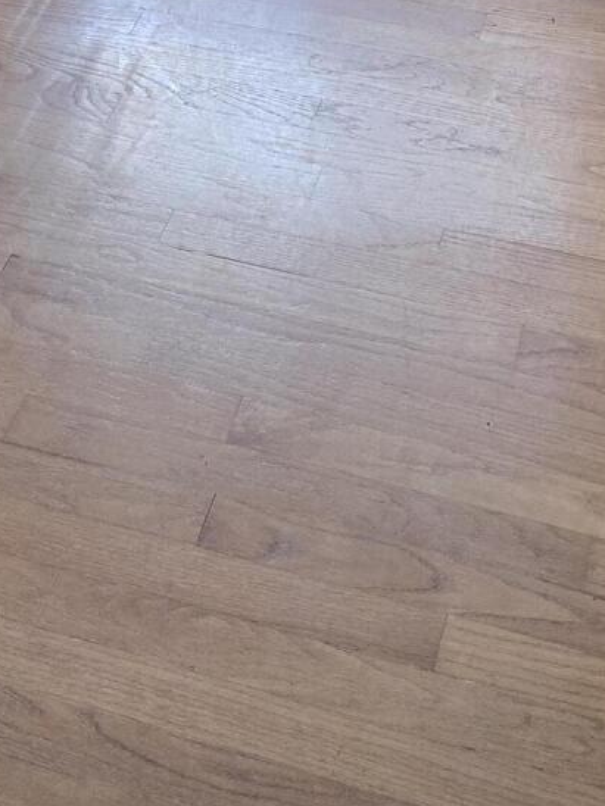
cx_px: 190
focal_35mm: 84
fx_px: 1957
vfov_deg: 18.4
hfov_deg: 17.5
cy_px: -638
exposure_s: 1/120
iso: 500
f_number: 1.8
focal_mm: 5.4
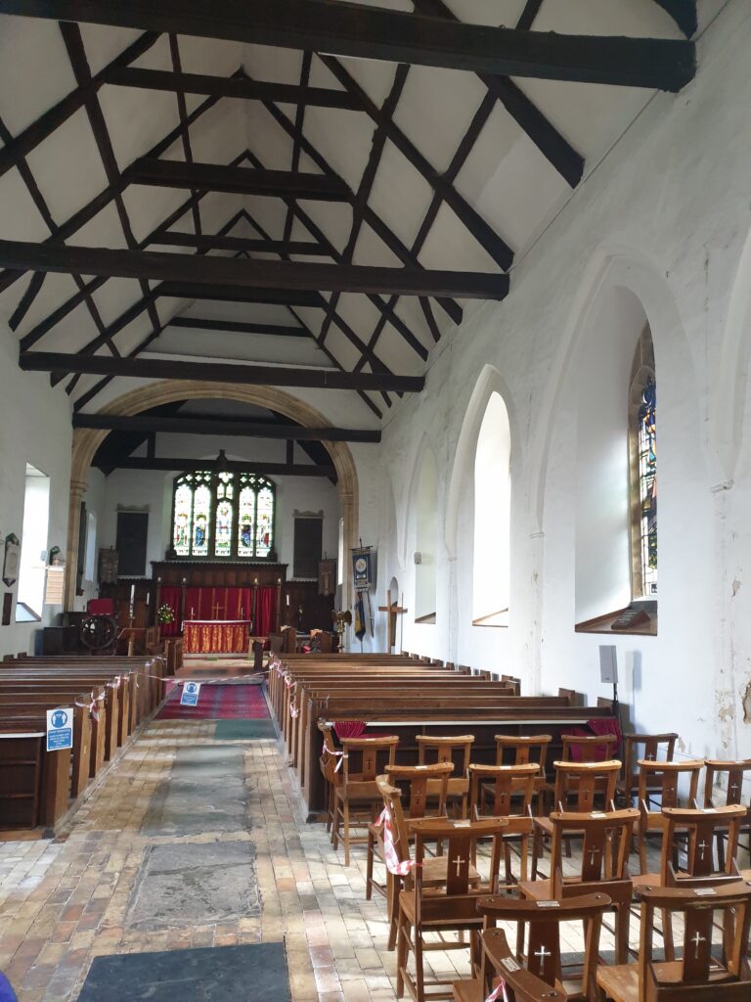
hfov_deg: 53.1
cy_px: 501
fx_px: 752
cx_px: 376
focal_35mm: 26
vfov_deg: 67.3
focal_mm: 4.3
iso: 250
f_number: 1.5
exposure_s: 1/50
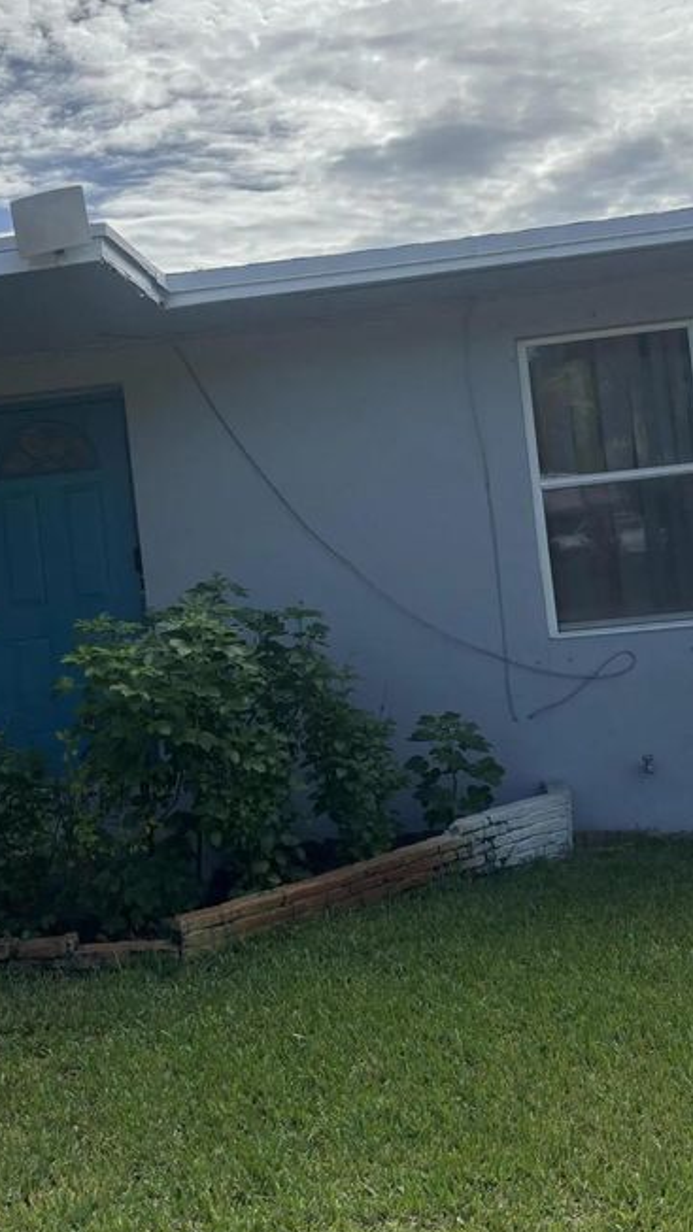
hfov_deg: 31.9
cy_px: 518
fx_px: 1209
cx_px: 306
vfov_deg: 53.8
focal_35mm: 37
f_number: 1.6
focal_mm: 5.96
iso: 50
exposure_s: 1/5076
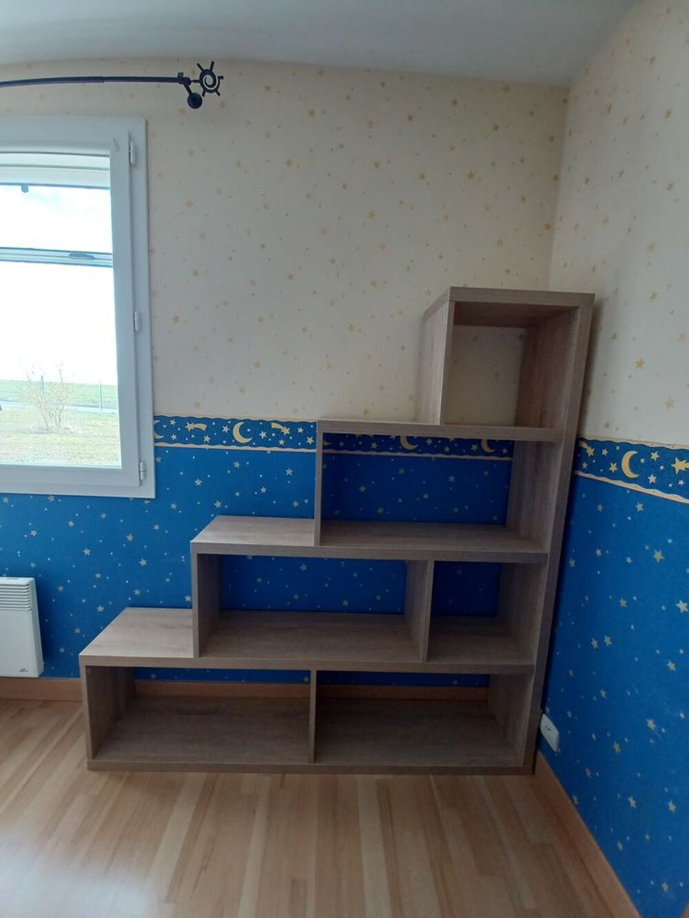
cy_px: 459
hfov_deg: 89.9
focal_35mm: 13
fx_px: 345
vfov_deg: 106.2
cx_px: 344
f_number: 2.2
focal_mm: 1.42
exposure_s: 1/50
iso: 80
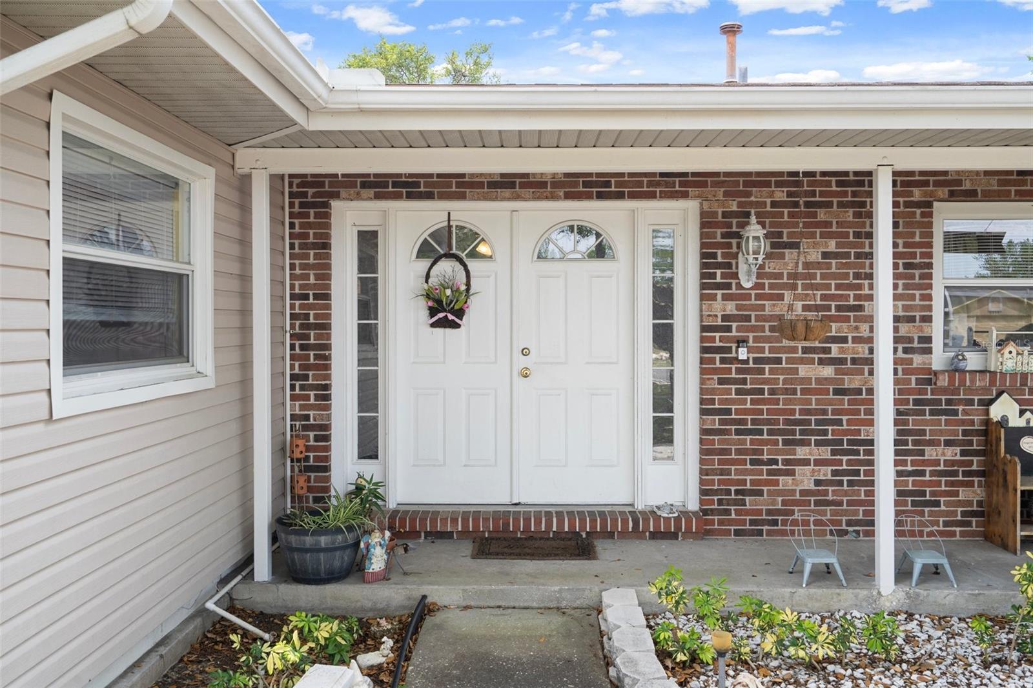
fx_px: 832
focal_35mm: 29
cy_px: 344
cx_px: 516
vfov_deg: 44.9
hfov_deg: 63.7
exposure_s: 1/30
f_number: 9
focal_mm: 29
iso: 320
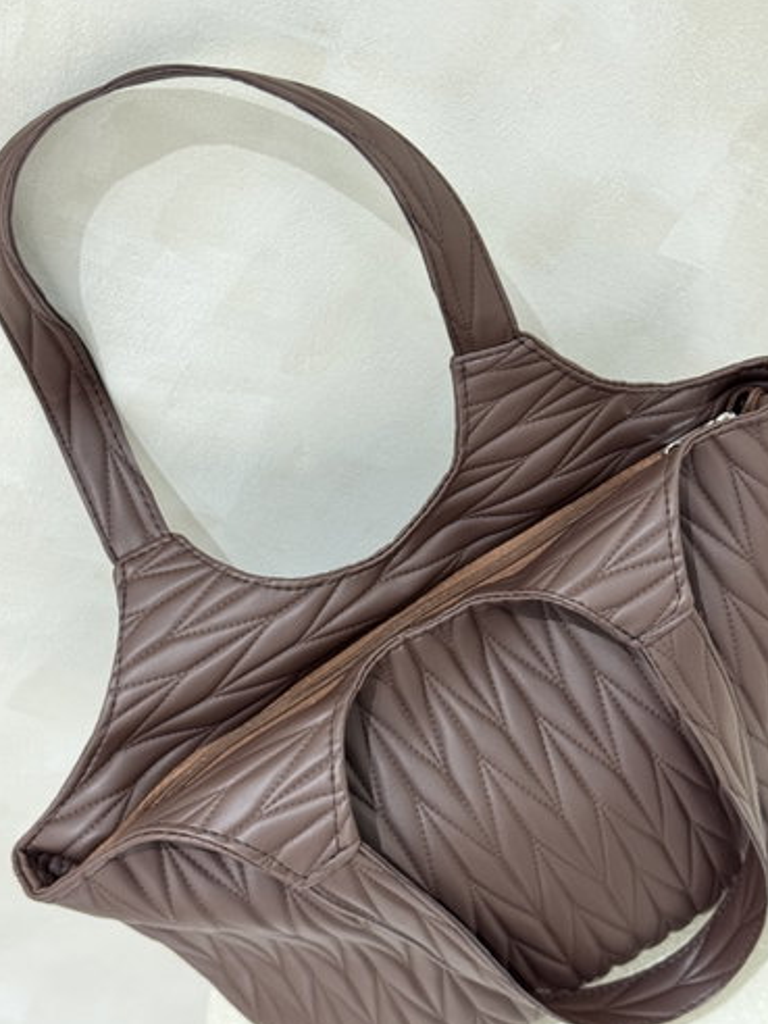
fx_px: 1538
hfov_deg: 28.0
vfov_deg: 36.8
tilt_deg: -48.2
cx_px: 410
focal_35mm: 52
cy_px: 509
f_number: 1.78
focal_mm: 6.76
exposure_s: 1/33
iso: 400
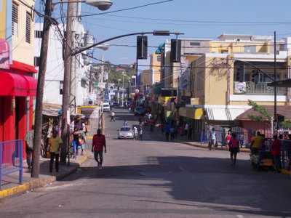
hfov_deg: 22.5
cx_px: 146
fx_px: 731
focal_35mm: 87
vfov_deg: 17.0
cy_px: 109
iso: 80
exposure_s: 1/320
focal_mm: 12.3
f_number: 5.9
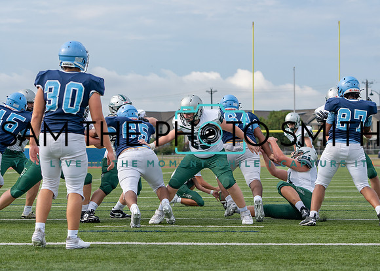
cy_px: 147
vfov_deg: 11.9
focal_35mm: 120
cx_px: 211
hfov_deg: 16.6
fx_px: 1300
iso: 320
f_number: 5.6
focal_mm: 100
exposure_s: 1/1250
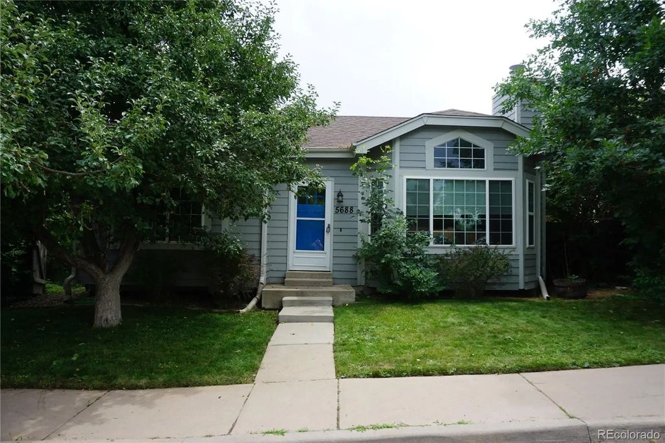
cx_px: 332
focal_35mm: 24
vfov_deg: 53.1
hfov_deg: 73.8
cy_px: 222
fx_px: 443
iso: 100
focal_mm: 16
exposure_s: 1/100
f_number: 9
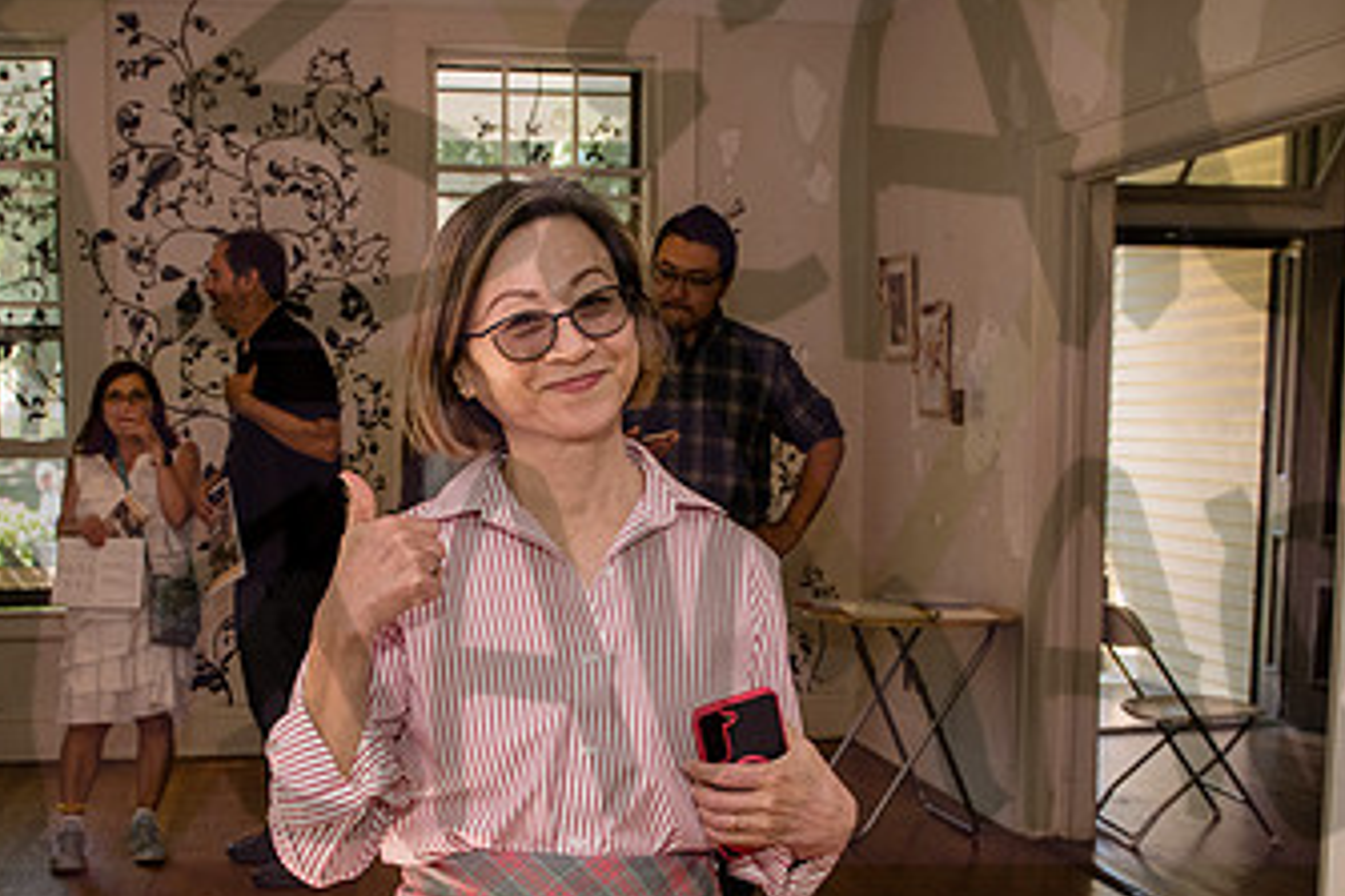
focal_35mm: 46
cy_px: 637
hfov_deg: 42.7
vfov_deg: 28.9
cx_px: 590
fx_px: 1718
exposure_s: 1/200
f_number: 4.5
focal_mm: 24
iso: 800
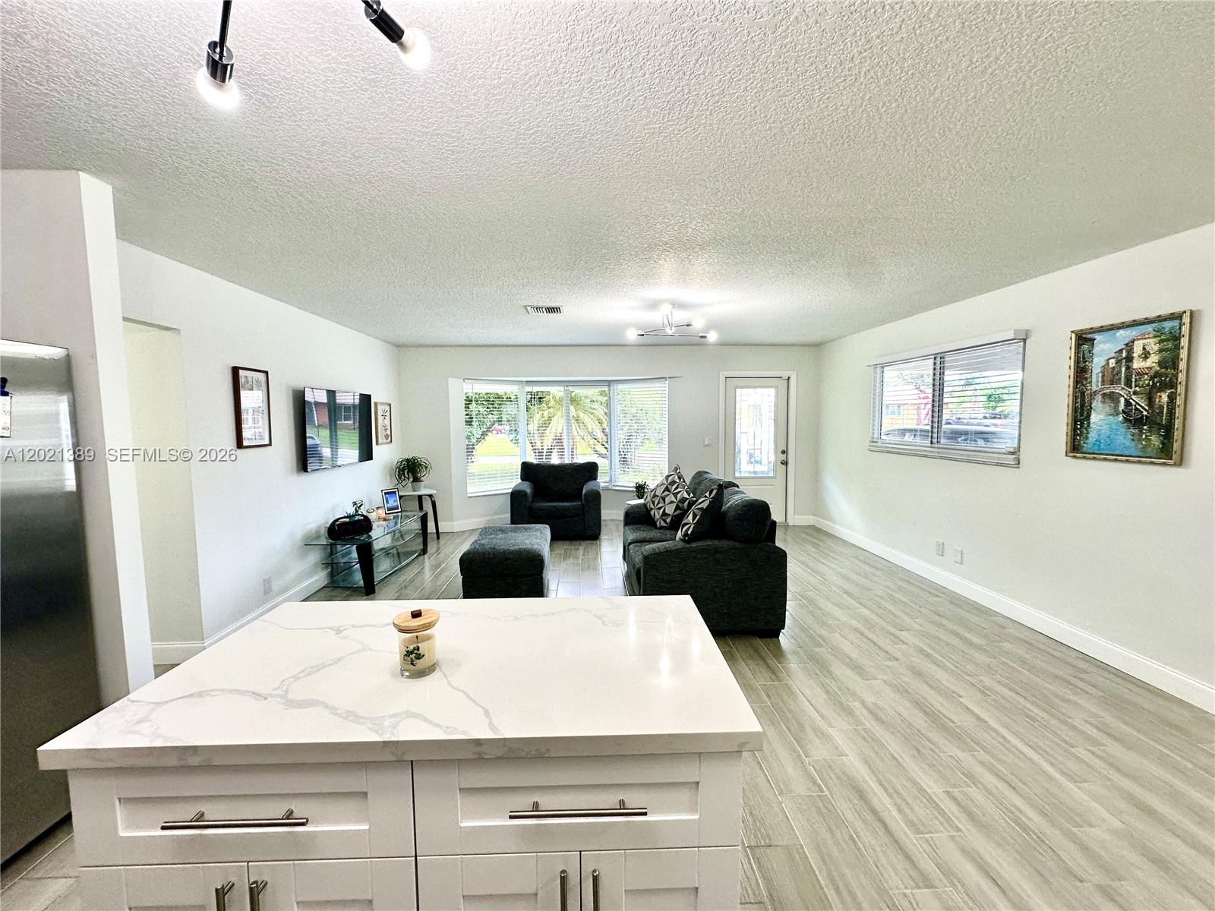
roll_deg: +0.3
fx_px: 491
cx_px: 608
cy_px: 456
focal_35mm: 14
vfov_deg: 85.7
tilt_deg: -4.3
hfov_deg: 102.1
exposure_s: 1/120
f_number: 2.2
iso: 160
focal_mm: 2.22
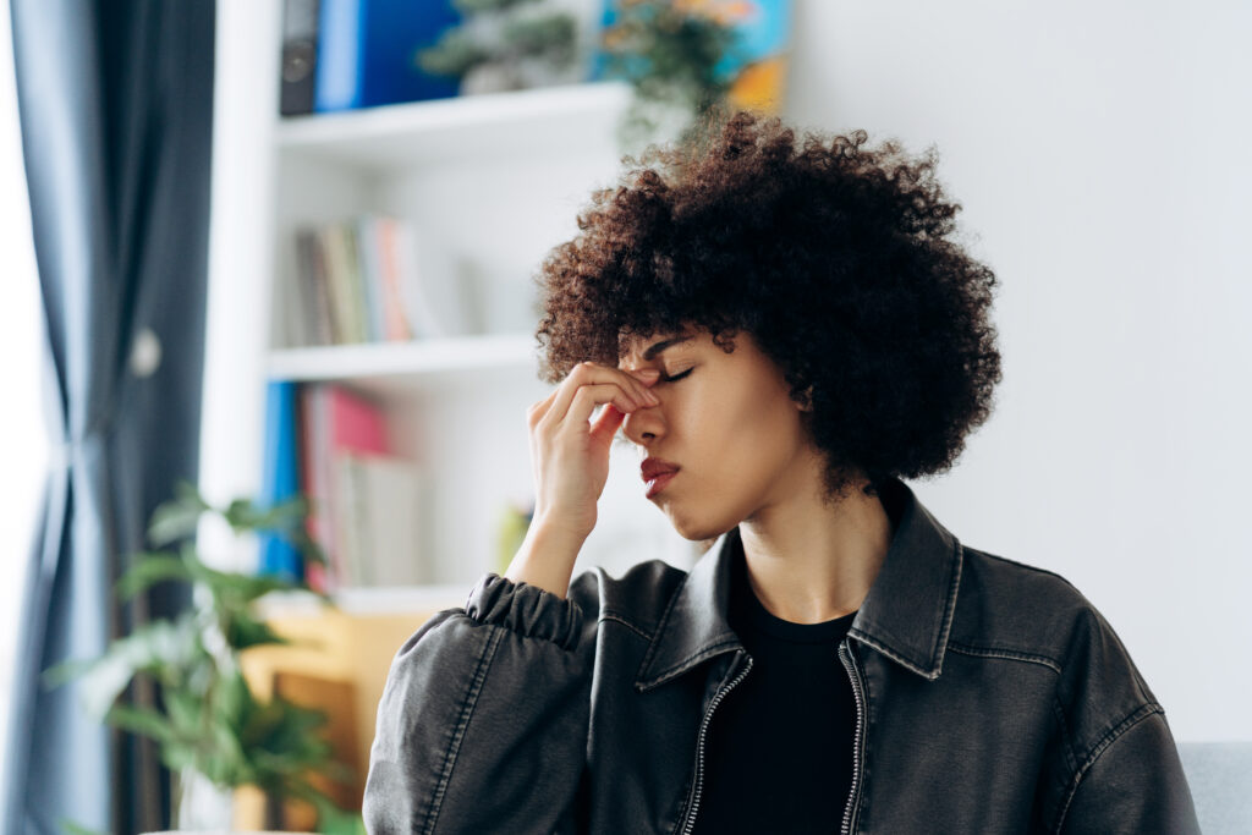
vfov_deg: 16.1
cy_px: 418
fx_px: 2956
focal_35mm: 85
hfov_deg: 23.9
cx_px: 626
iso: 400
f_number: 2
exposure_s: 1/320
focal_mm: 85
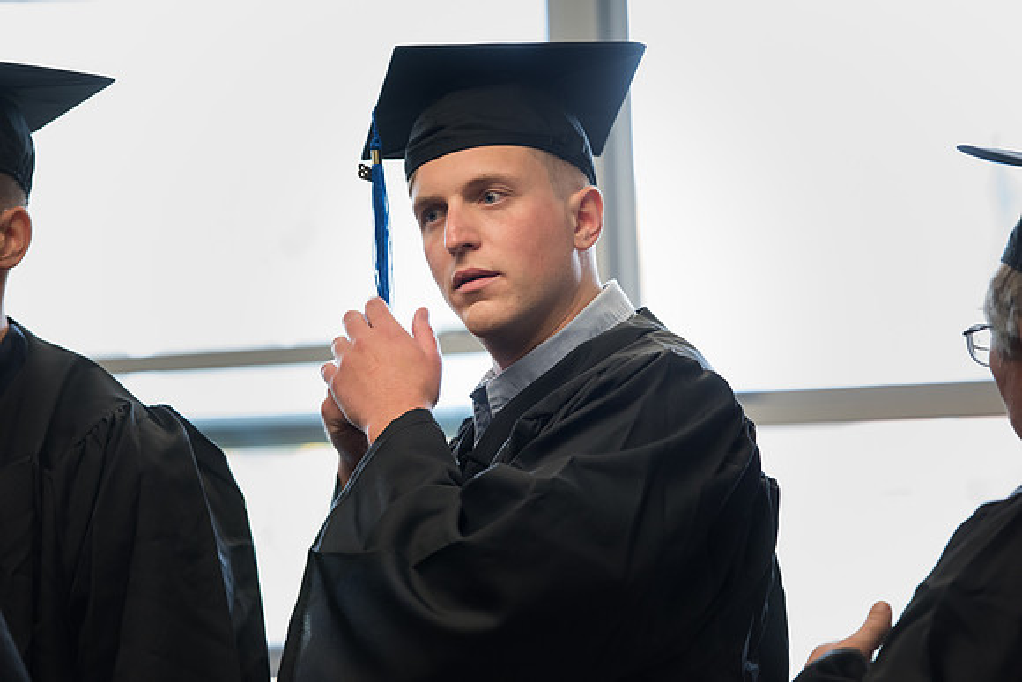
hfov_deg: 12.4
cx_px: 511
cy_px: 341
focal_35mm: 165
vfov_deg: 8.3
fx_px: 4685
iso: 2000
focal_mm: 165
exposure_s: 1/250
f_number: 3.5
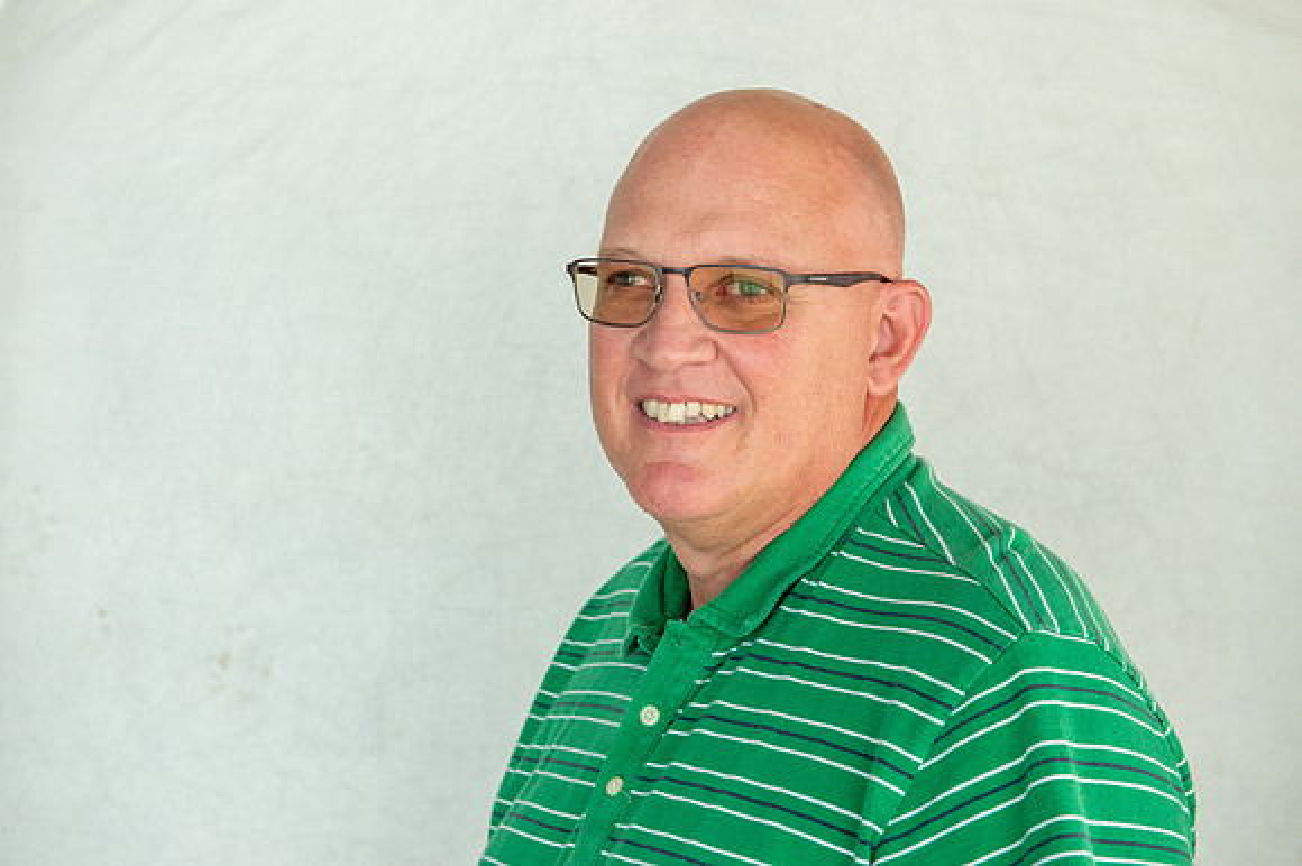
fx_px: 2096
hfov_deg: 34.5
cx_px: 651
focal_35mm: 58
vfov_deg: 23.4
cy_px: 433
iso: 1600
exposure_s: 1/640
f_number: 5.6
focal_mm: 58
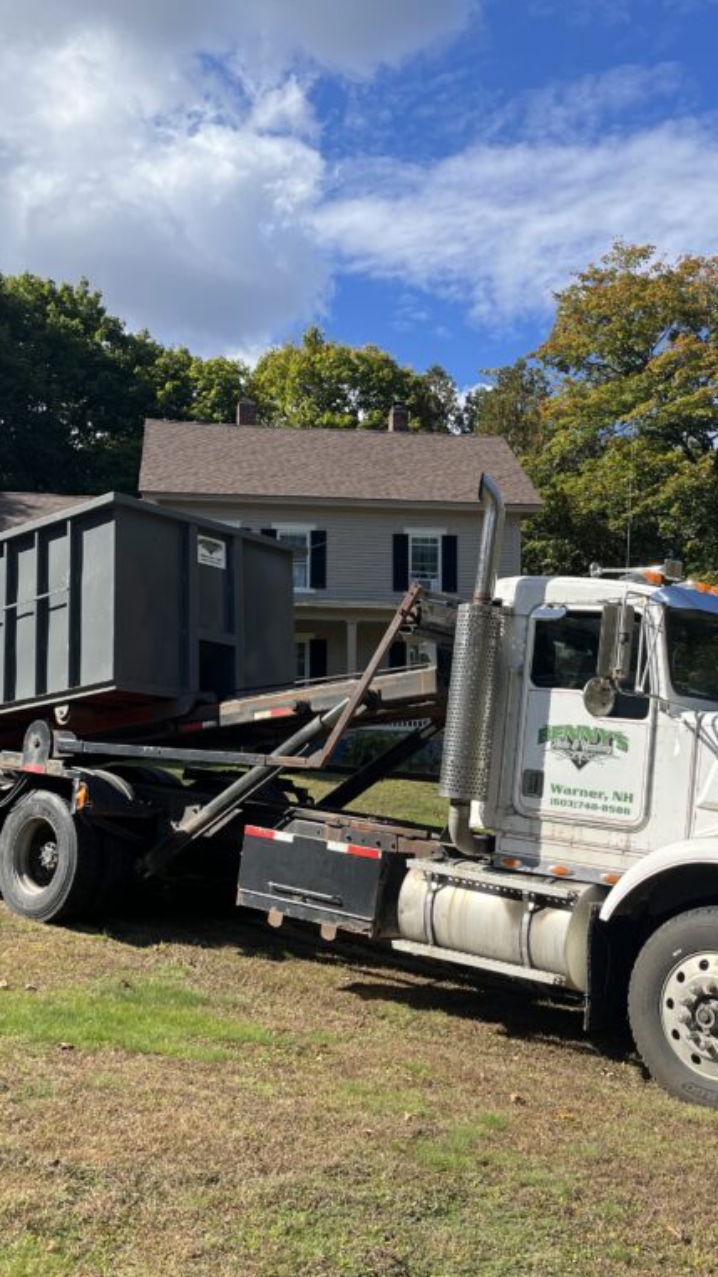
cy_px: 636
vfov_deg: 52.8
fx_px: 1287
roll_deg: +0.2
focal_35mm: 38
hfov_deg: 31.1
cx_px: 311
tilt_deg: +6.8
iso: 50
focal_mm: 5.1
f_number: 1.6
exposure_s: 1/2571
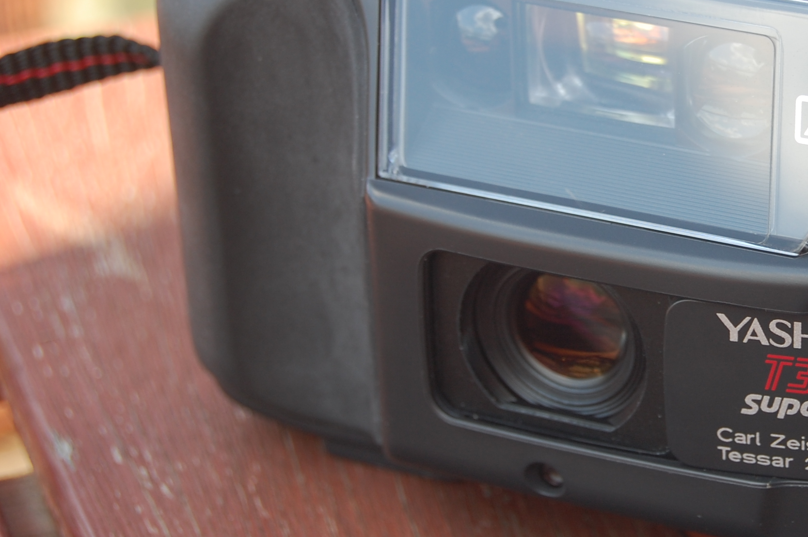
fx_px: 3339
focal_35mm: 149
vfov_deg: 9.2
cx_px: 726
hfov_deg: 13.7
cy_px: 178
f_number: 5.6
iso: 200
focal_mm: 55
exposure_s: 1/50
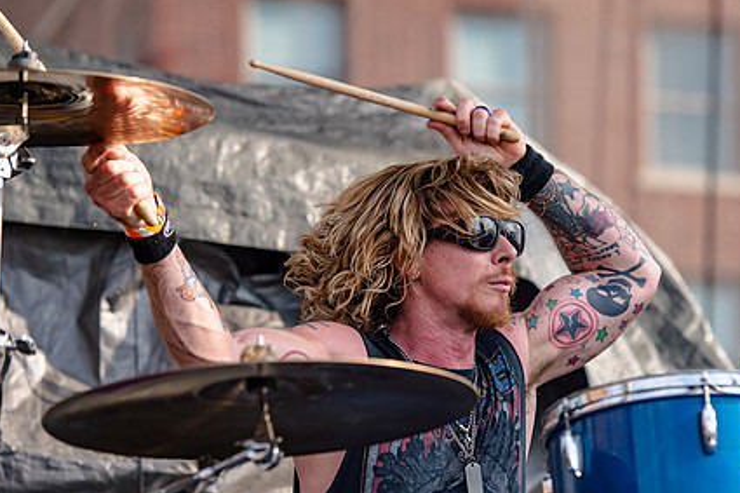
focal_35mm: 191
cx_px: 463
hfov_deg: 10.8
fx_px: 3924
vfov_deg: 7.2
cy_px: 246
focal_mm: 140
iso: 125
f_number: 4
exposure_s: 1/800
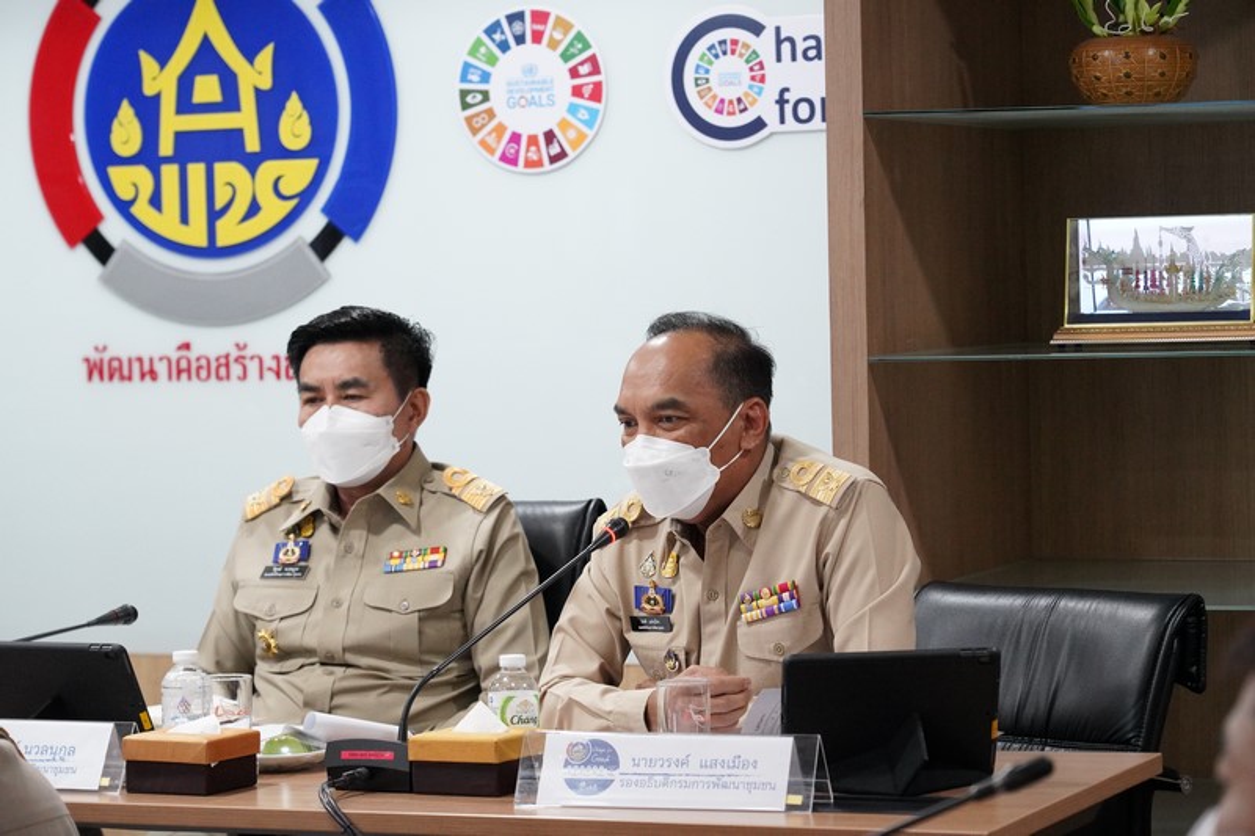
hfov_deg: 19.5
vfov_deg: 13.0
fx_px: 3659
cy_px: 418
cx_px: 628
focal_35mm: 105
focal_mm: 105
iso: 10000
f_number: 5.6
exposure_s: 1/250
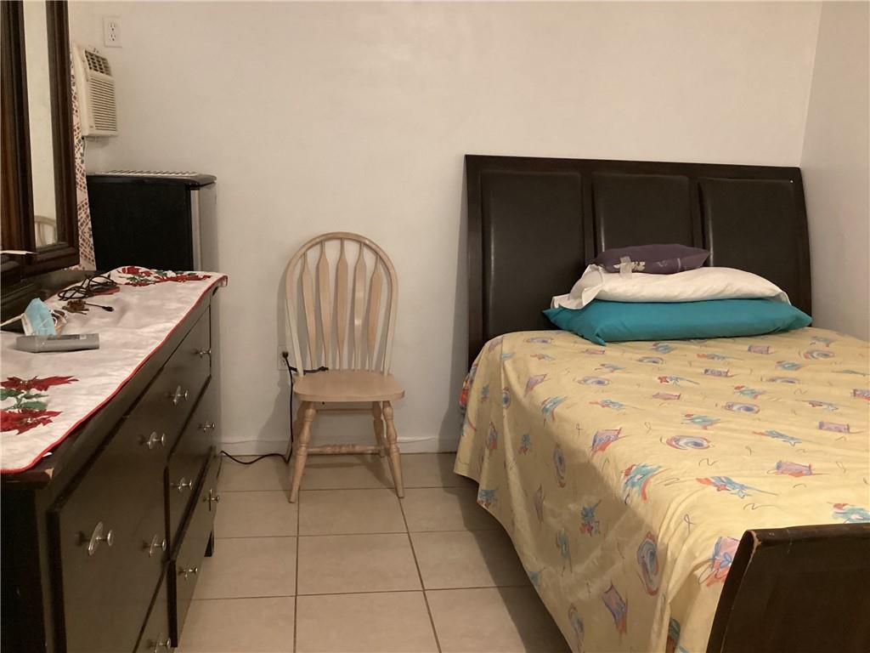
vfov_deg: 45.4
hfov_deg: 58.4
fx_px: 779
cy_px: 326
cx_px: 435
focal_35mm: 31
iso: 500
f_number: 2.4
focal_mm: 3.3
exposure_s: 1/30
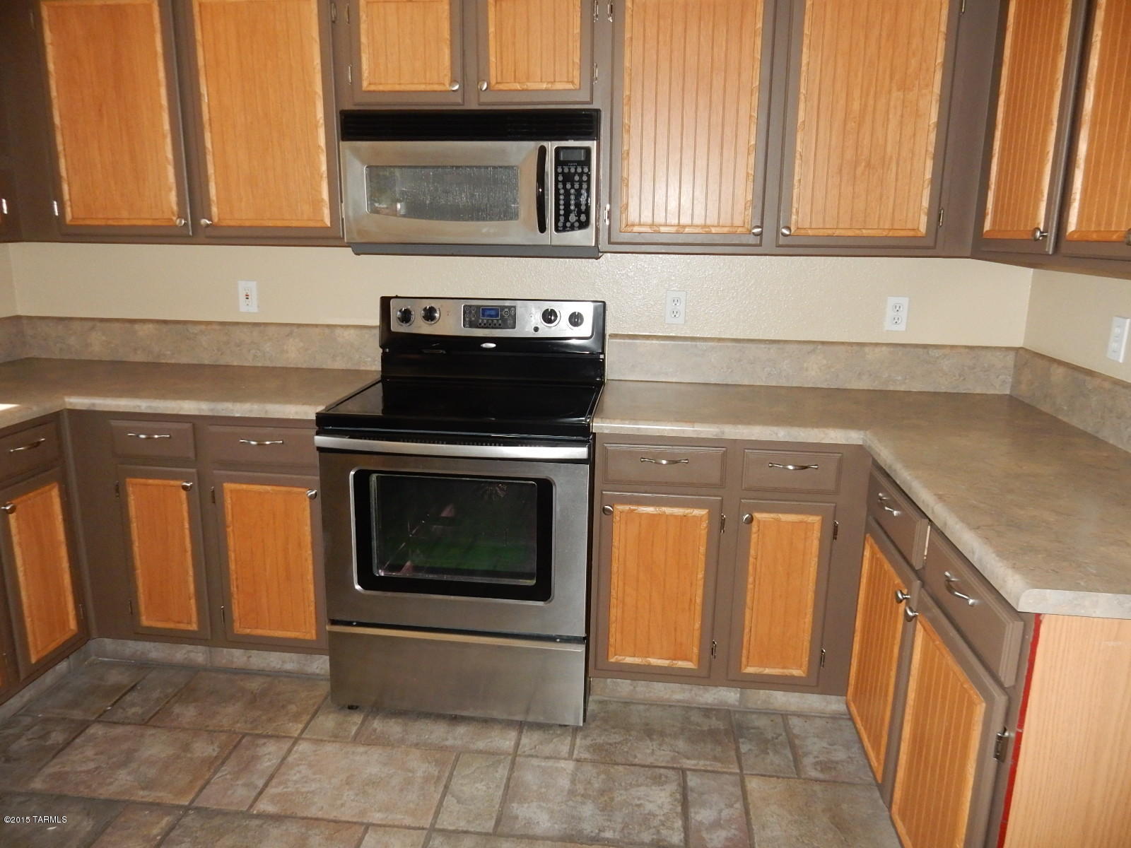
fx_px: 817
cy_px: 424
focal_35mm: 25
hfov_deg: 69.4
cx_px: 566
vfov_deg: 54.9
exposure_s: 1/30
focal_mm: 4.5
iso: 400
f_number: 3.7
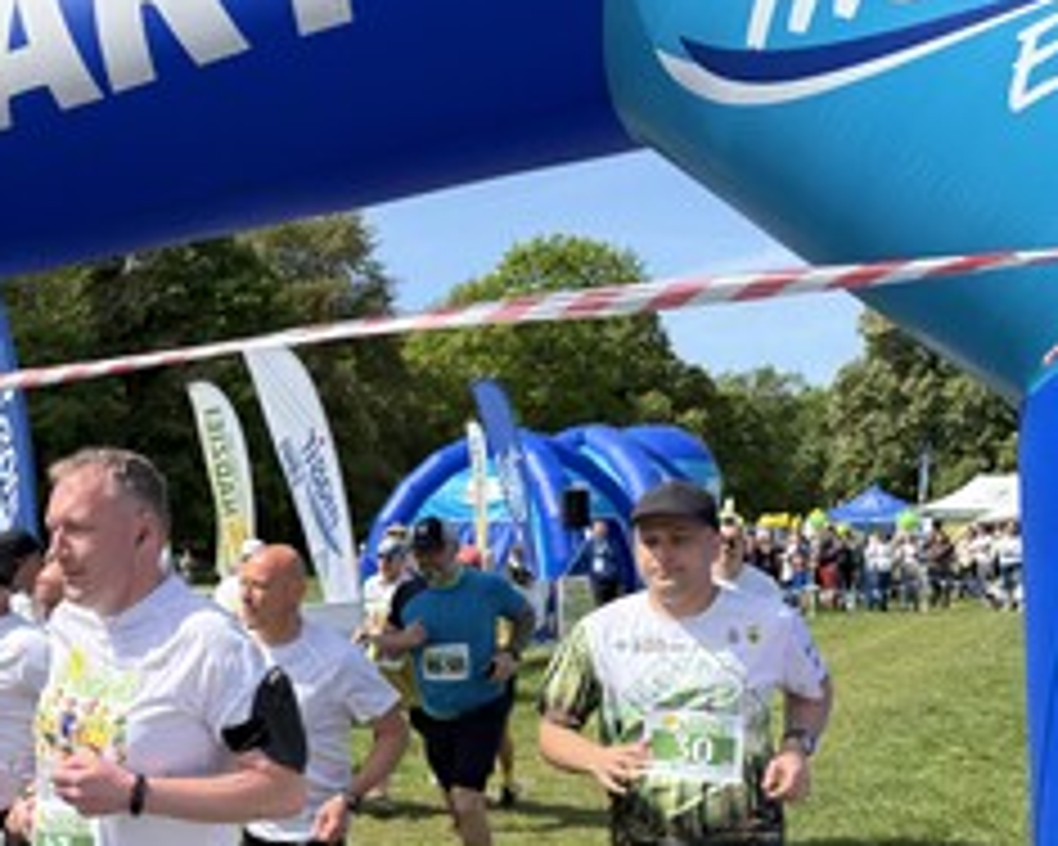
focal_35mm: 41
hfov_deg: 43.4
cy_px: 598
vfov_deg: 35.9
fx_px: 1284
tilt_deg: -2.0
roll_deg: +0.6
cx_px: 268
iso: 64
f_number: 1.6
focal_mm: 5.96
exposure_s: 1/2747
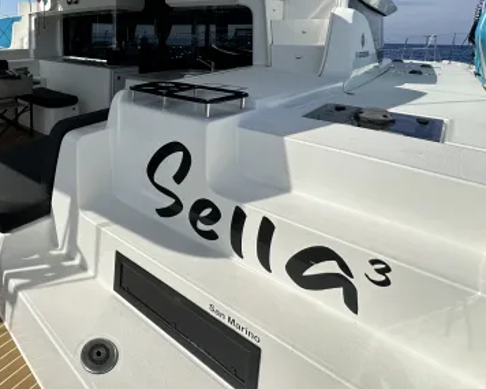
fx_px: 331
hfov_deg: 67.8
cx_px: 120
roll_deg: -2.7
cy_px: 83
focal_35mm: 23
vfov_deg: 56.9
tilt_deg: -8.5
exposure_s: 1/2132
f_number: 2.2
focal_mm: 2.22
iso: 50
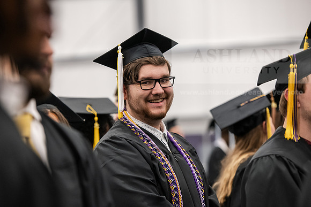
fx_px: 1166
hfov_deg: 15.2
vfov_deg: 10.2
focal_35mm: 135
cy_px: 104
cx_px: 156
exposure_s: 1/200
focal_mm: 135
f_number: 3.5
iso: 4000
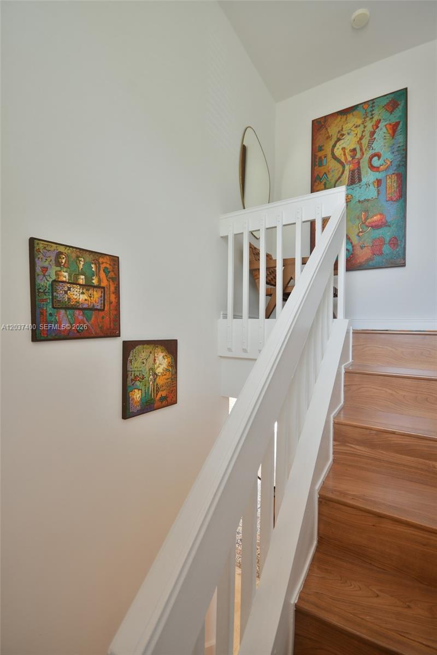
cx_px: 218
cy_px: 328
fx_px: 273
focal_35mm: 15
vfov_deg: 100.4
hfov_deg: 77.3
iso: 110
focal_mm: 10
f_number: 4
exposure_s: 1/15
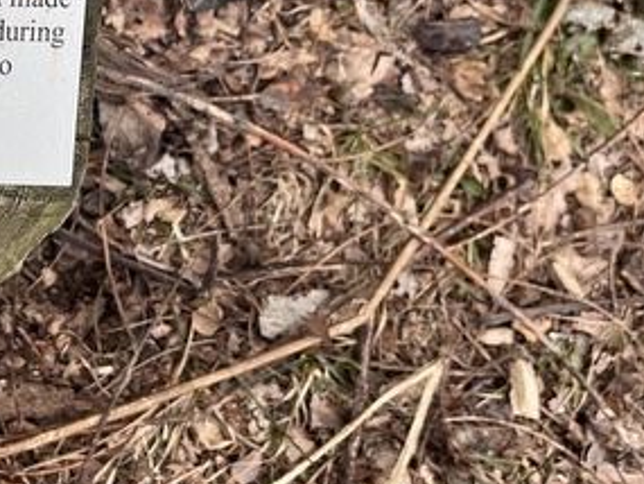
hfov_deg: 23.3
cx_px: -217
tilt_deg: -64.2
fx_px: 1359
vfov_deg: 19.8
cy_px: 36
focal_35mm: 73
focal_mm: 5.1
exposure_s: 1/357
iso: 50
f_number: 1.6
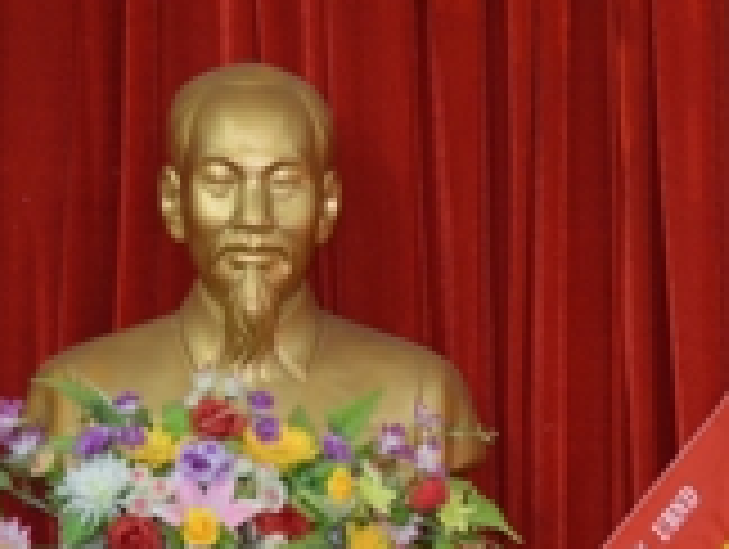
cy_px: 493
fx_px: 4788
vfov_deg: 6.5
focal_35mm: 227
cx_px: 1107
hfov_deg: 8.5
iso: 450
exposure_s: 1/60
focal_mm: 40
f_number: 2.8
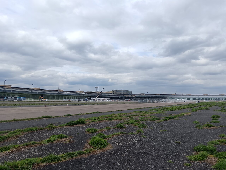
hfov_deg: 65.3
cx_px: 113
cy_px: 85
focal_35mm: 27
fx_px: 176
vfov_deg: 51.4
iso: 101
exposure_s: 1/949
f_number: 1.9
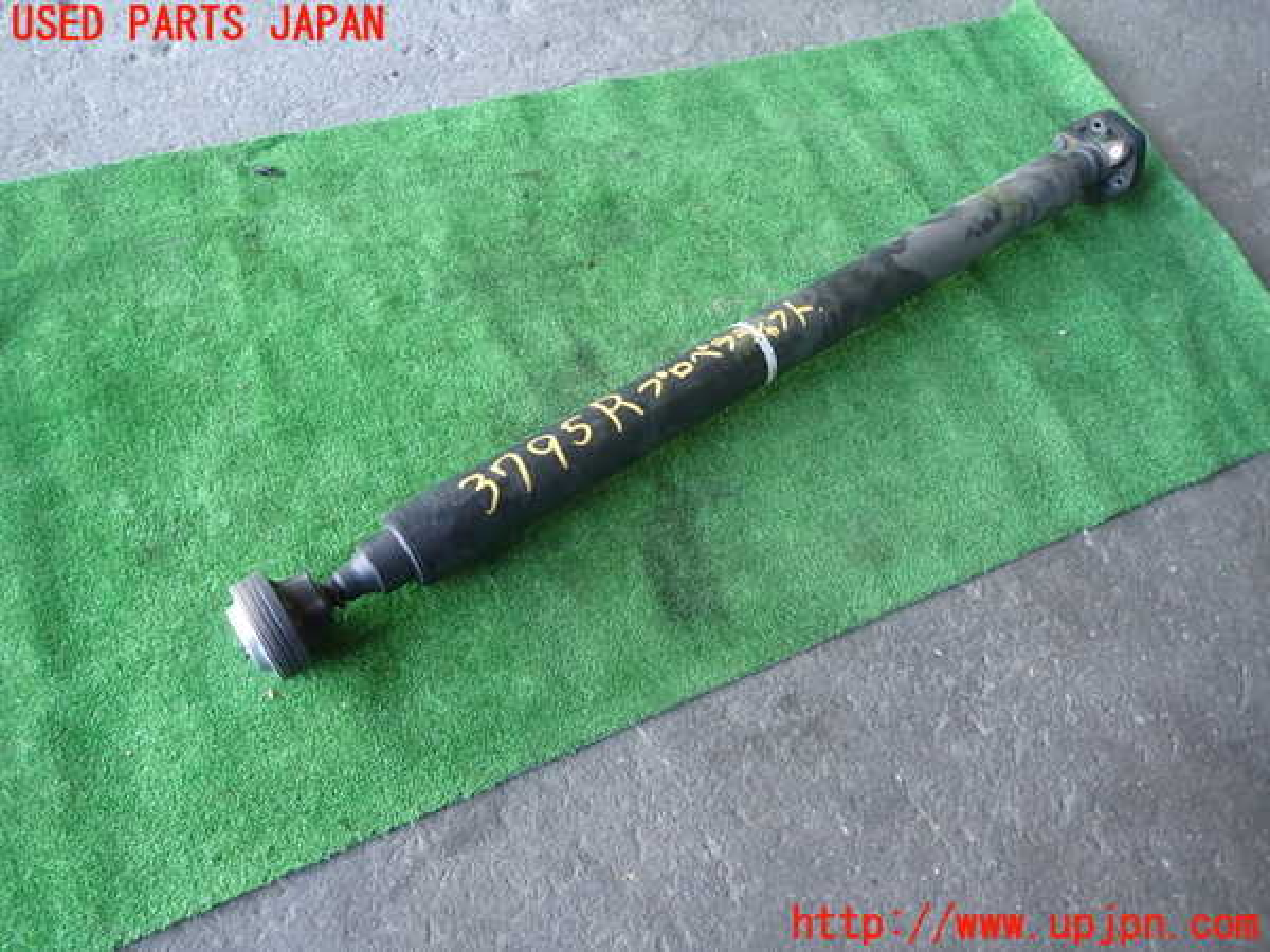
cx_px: 635
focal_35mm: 25
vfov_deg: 54.9
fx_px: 917
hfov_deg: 69.4
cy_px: 476
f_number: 2
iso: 200
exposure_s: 1/60
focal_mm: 4.5
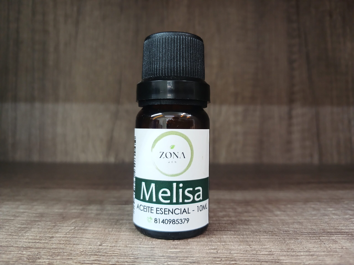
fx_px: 276
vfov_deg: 51.4
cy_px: 132
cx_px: 177
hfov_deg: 65.3
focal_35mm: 27
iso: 250
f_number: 1.8
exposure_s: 1/40
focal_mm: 4
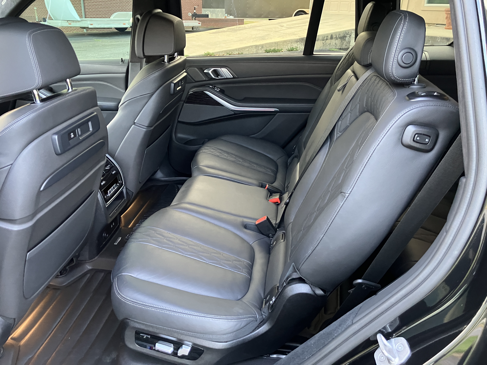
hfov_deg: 63.4
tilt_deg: -21.6
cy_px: 182
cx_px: 244
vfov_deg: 49.7
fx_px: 394
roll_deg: -2.5
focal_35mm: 28
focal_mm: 3.99
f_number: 1.8
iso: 320
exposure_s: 1/44
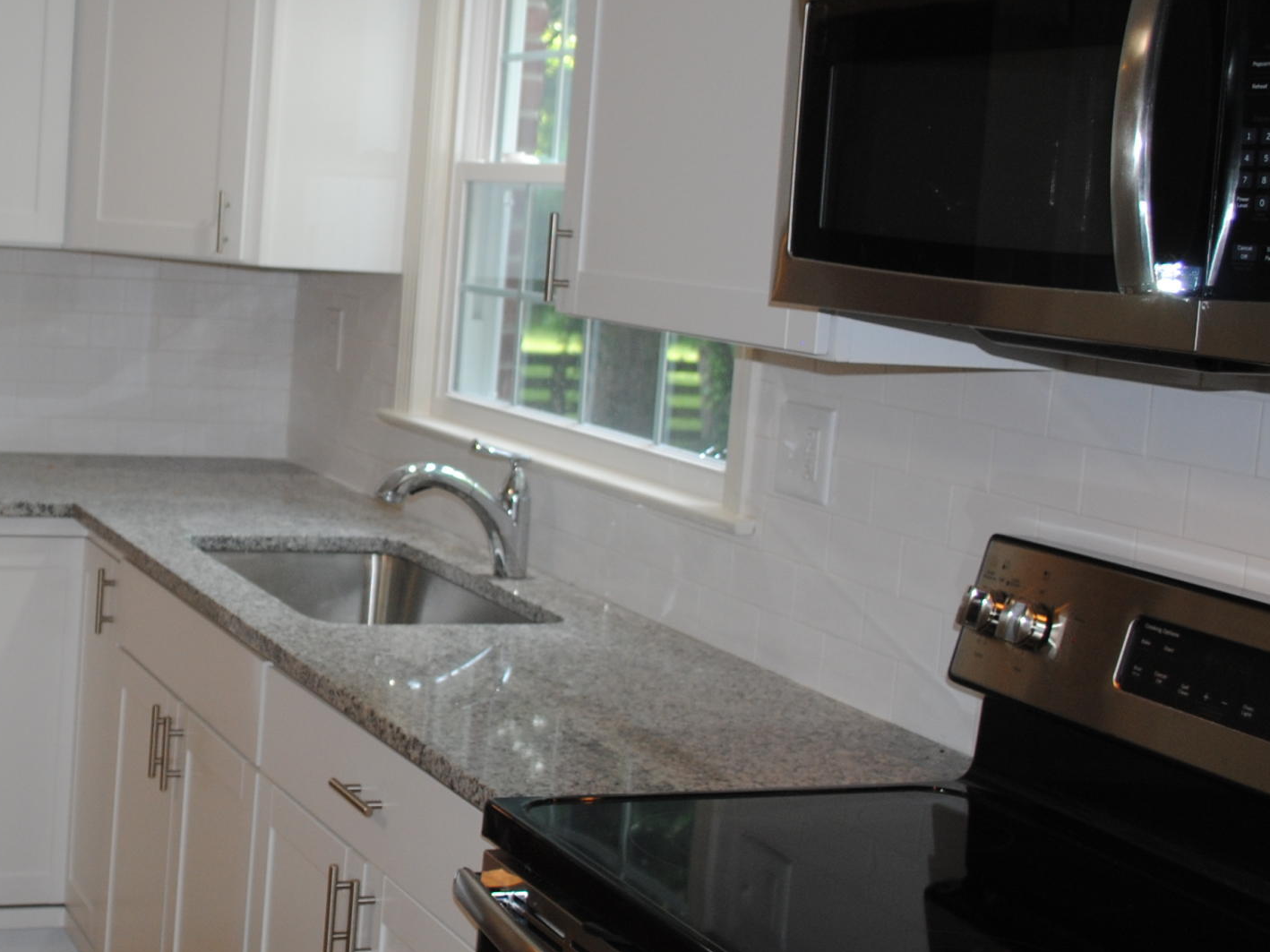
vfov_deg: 26.5
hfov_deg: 33.1
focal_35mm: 55
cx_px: 127
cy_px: 365
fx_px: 2018
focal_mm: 18
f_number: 3.5
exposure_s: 1/60
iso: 200
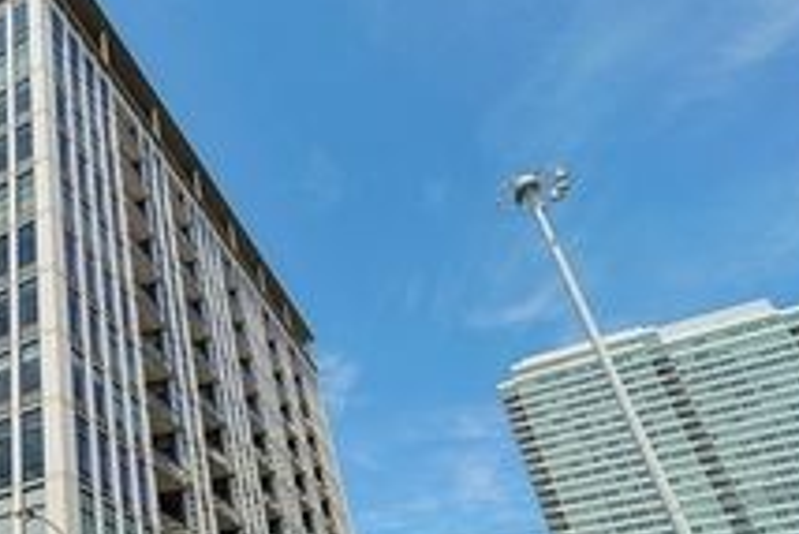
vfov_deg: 36.9
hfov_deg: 47.8
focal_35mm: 35
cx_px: 56
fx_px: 777
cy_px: 405
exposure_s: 1/500
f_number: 8
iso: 200
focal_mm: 15
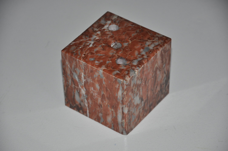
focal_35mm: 158
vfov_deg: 8.7
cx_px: 114
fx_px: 996
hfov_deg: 13.1
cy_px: 76
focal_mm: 105
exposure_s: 1/60
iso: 800
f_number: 5.6
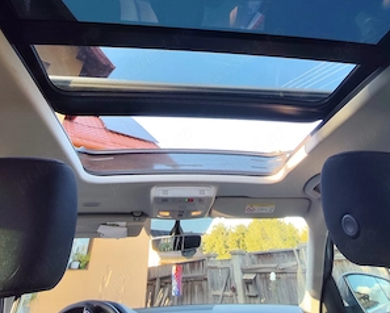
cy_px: 80
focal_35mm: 21
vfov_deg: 62.1
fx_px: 243
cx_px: 196
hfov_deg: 77.6
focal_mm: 1.67
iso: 80
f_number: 2.2
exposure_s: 1/100
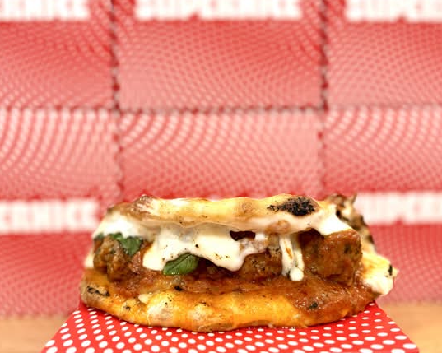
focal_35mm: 32
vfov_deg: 45.8
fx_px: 418
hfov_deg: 55.7
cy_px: 174
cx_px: 221
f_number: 1.78
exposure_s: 1/50
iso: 125
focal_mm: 6.76
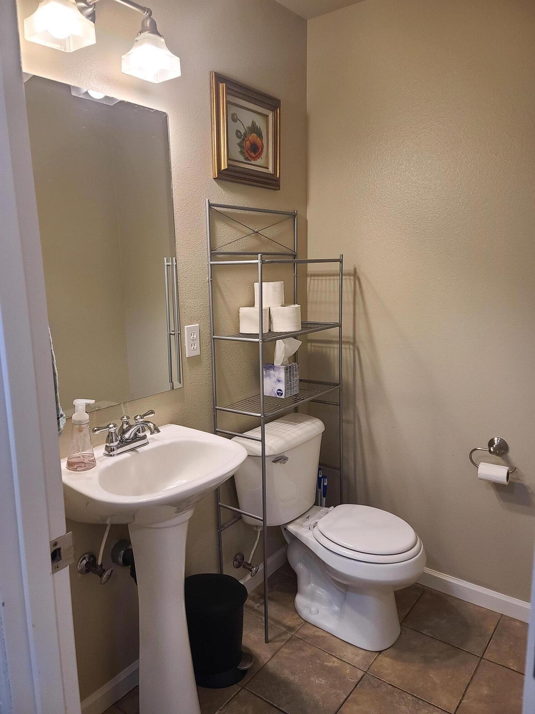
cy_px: 357
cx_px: 268
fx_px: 515
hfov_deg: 54.9
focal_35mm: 25
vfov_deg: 69.4
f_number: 1.8
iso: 200
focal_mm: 7
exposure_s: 1/59
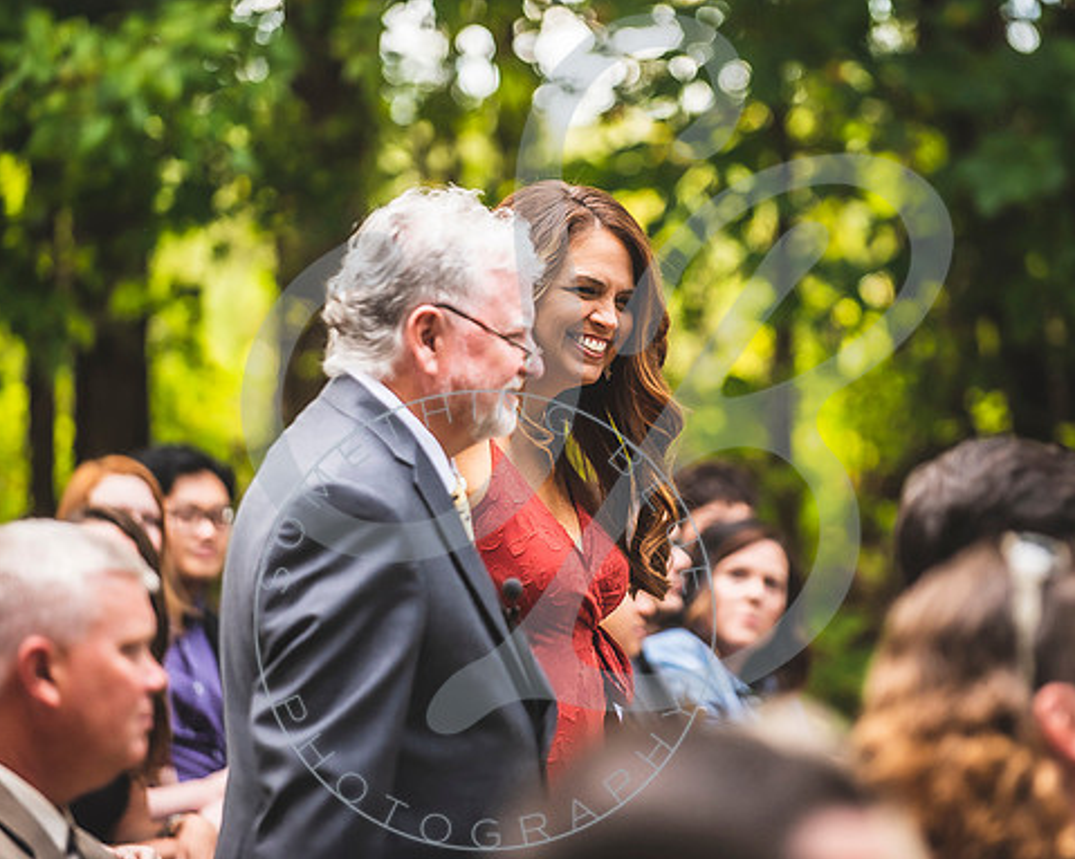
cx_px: 597
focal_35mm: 182
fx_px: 5789
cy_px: 432
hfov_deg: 10.6
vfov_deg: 8.5
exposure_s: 1/500
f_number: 2.8
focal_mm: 160
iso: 500
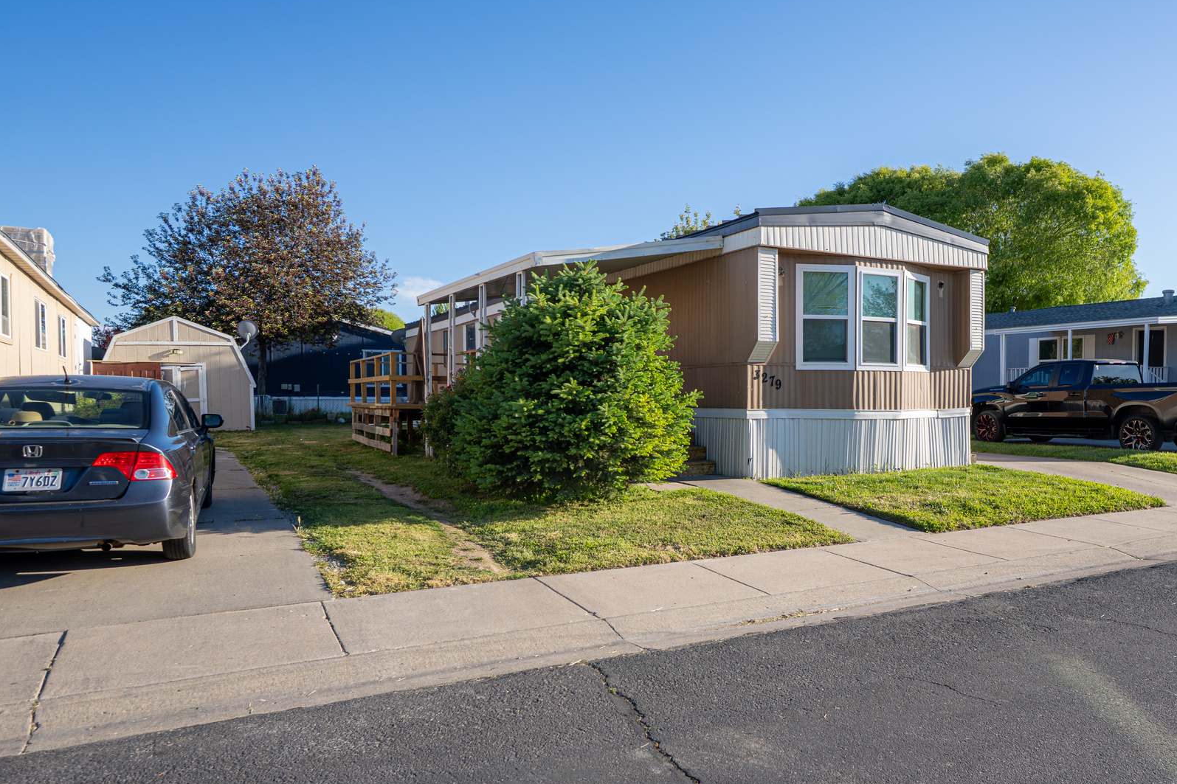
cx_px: 694
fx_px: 850
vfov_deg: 49.5
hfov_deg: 68.8
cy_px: 423
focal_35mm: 26
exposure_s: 1/1250
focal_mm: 13.5
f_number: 3.2
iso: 160
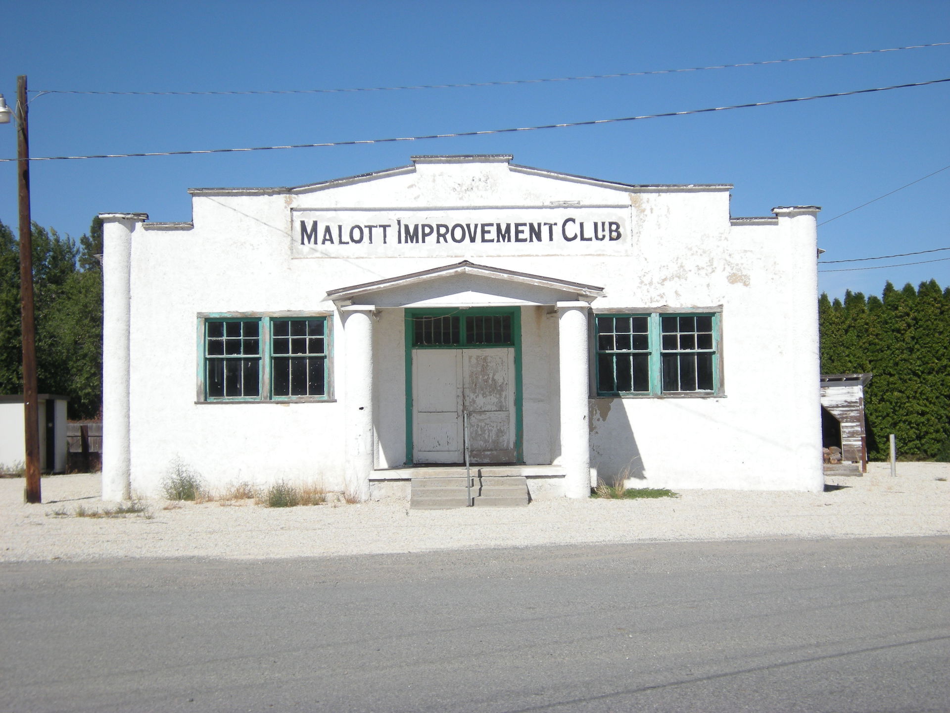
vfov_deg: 24.0
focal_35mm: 61
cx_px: 475
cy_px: 356
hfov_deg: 31.7
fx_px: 1674
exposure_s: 1/194
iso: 64
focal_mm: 10.1
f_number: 8.2
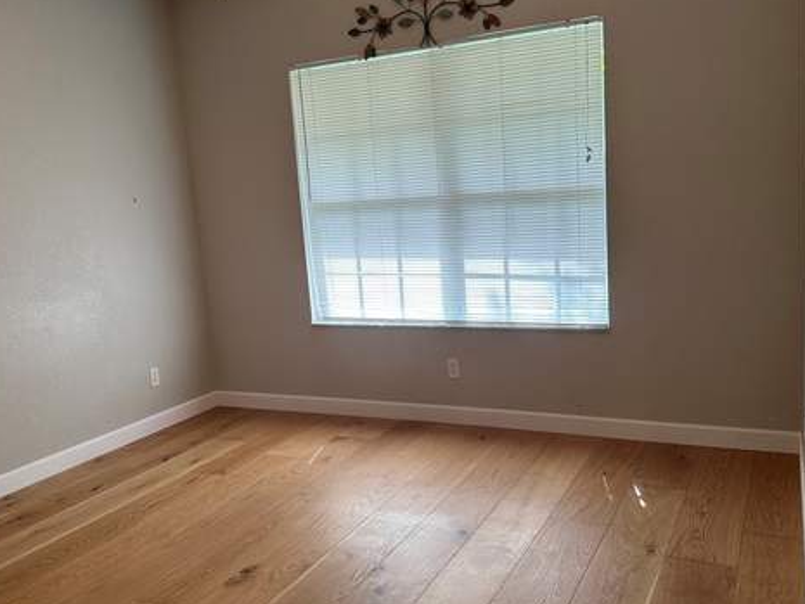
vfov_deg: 42.9
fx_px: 768
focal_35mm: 33
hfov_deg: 55.3
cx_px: 395
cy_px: 320
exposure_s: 1/120
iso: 125
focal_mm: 6.86
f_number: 1.78
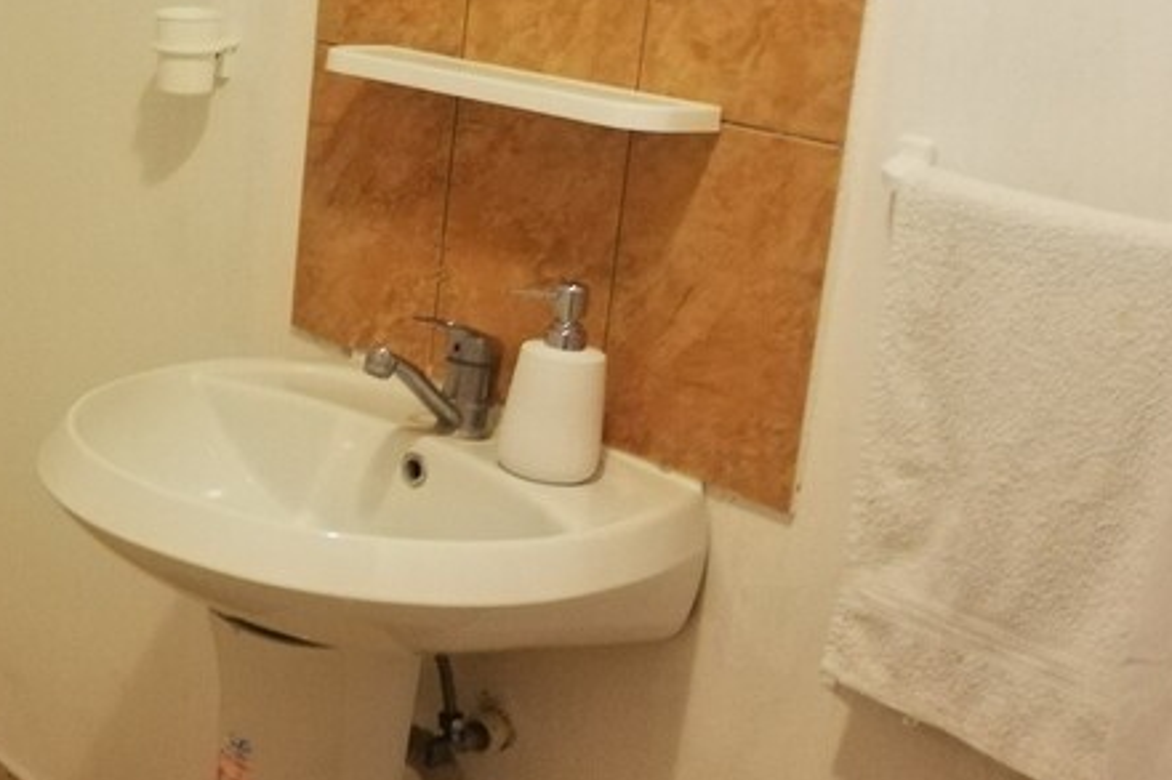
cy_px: 269
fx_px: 2050
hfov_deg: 28.5
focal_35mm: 63
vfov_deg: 21.5
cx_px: -162
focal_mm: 3.81
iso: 640
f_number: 2.2
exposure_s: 1/20
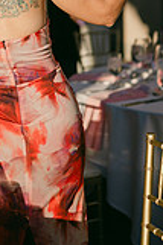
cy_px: -24
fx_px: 667
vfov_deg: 19.9
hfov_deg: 13.7
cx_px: 3
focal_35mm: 98
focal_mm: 35
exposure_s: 1/6400
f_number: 1.2
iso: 64
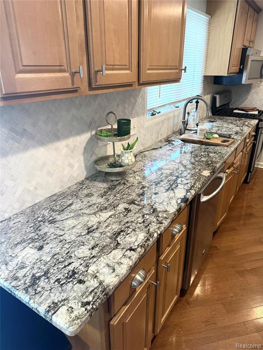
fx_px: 243
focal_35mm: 24
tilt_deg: -22.4
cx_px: 132
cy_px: 175
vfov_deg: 71.6
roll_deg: +0.8
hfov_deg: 56.8
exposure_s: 1/60
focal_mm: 6.76
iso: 320
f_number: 1.78
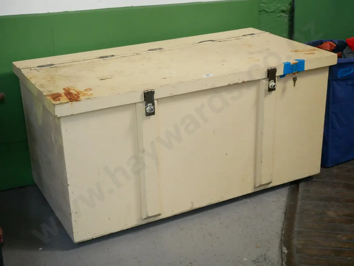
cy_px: 133
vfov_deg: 26.1
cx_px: 177
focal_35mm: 56
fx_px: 573
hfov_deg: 34.3
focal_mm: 28
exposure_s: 1/160
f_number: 4.7
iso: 3200
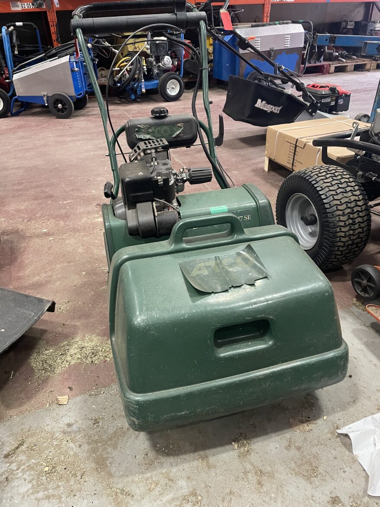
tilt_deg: -31.3
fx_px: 380
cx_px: 190
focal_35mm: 26
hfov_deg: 53.1
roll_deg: +2.5
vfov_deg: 67.3
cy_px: 254
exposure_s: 1/50
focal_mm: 4.2
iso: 500
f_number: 1.6
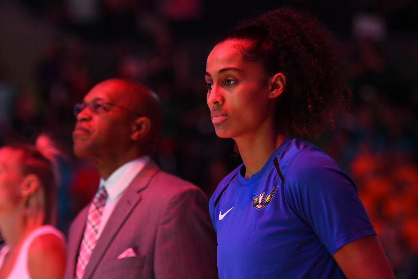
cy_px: 140
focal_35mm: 195
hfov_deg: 10.5
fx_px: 2264
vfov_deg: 7.0
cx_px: 209
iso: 4000
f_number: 2.8
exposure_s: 1/320
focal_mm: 130
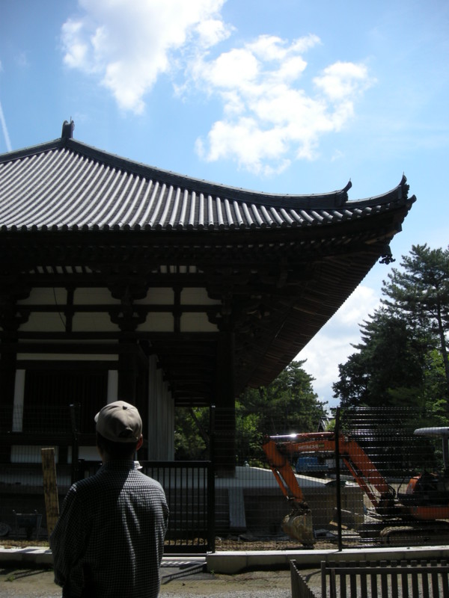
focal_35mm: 35
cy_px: 299
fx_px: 605
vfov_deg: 52.6
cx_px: 224
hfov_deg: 40.7
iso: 50
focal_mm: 5.7
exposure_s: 1/309
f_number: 5.7
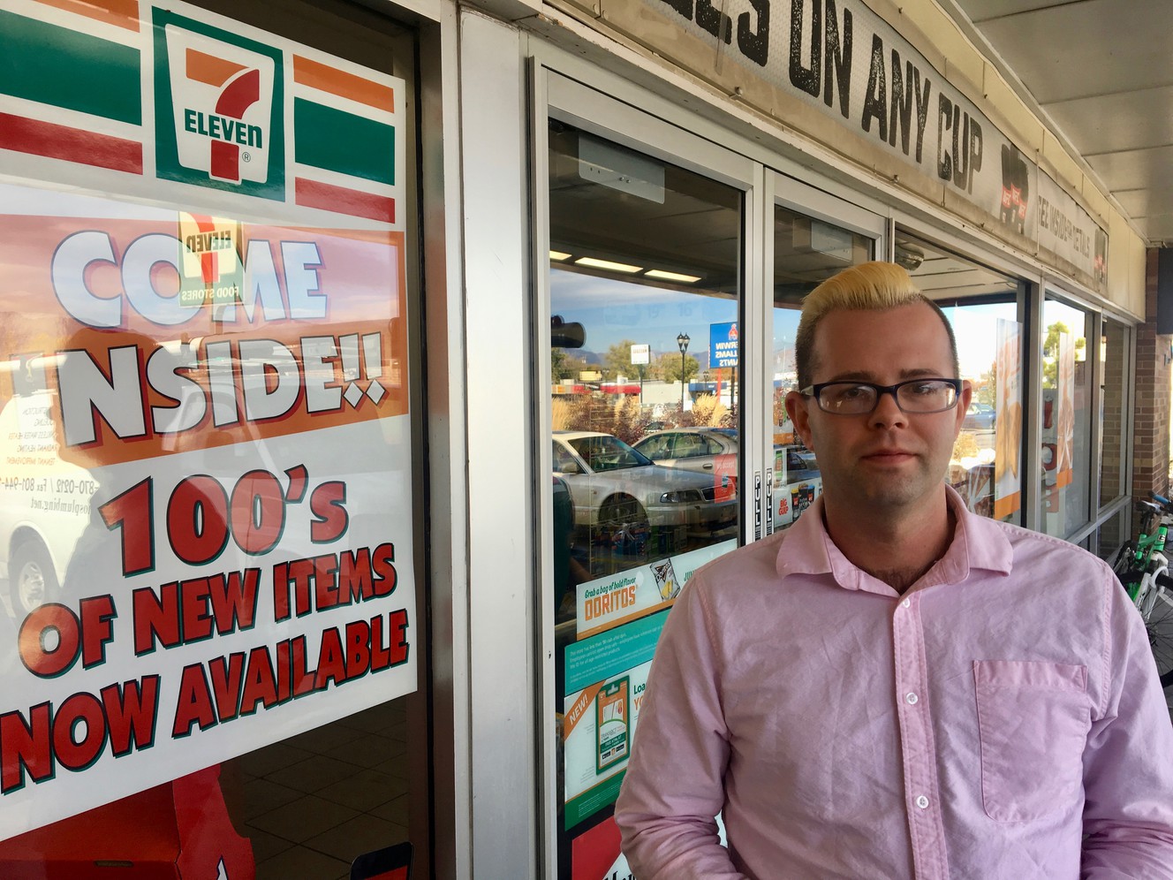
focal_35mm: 29
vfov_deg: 48.2
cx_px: 586
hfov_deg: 61.7
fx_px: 983
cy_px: 440
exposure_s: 1/222
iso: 25
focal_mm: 4.15
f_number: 2.2
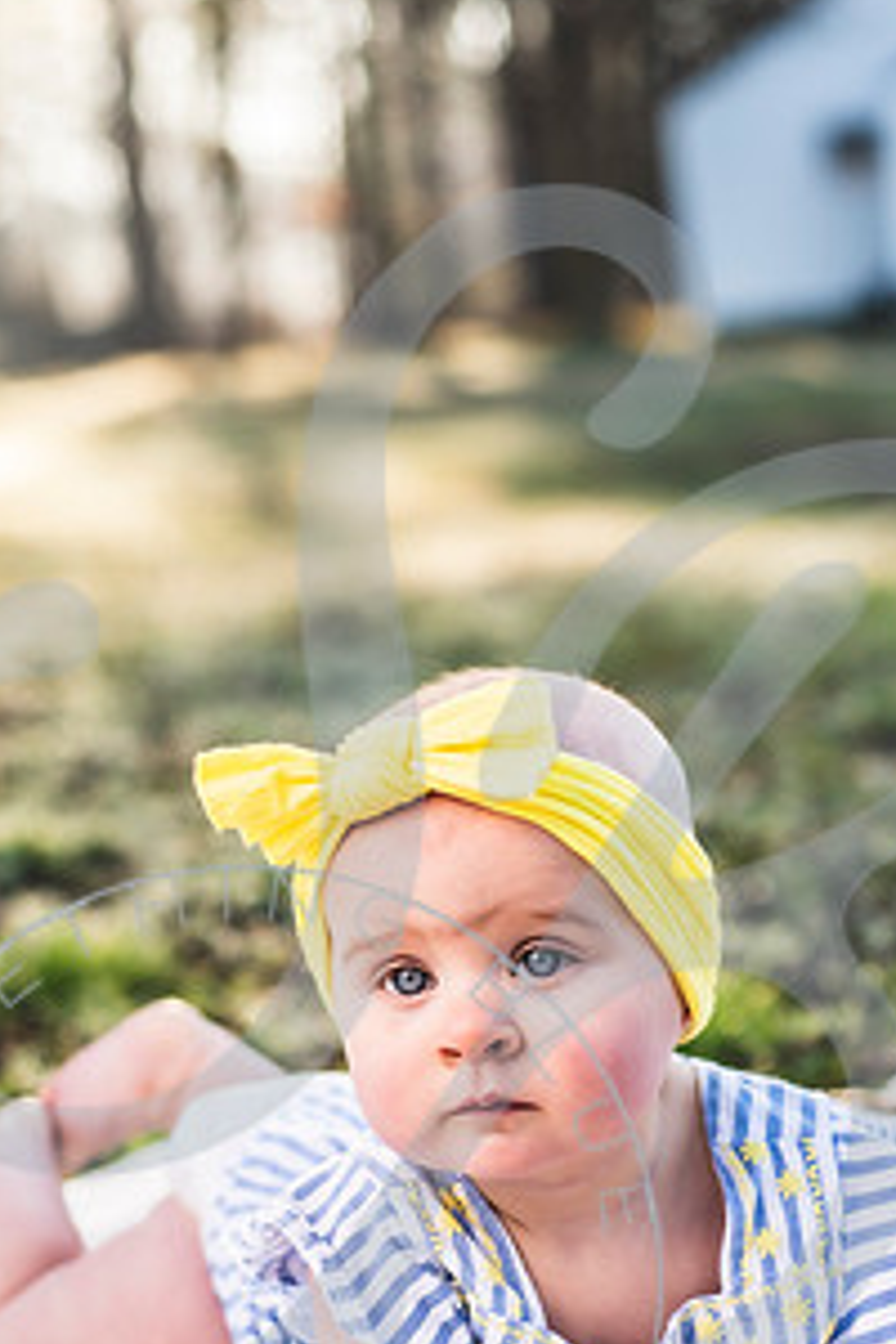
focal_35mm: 75
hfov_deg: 18.2
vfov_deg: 26.8
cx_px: 448
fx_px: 2800
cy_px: 941
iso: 100
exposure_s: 1/320
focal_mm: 50
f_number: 2.8
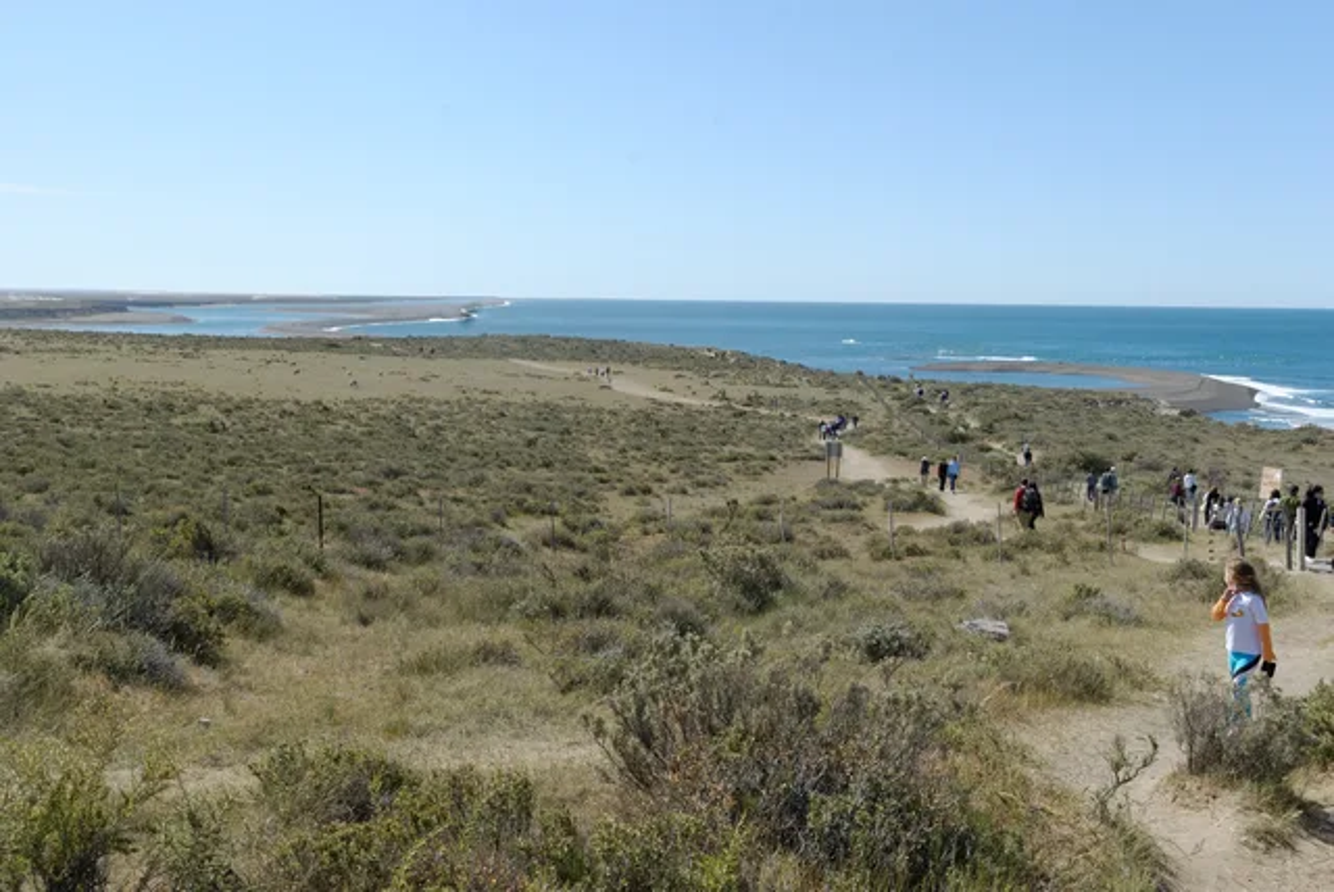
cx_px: 667
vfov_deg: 34.3
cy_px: 446
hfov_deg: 49.5
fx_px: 1446
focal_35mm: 39
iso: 400
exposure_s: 1/400
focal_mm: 26
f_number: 11
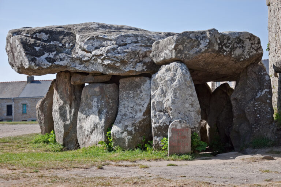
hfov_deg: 31.9
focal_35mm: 63
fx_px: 491
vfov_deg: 21.5
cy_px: 94
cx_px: 140
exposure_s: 1/800
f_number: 4.8
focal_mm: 42
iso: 200
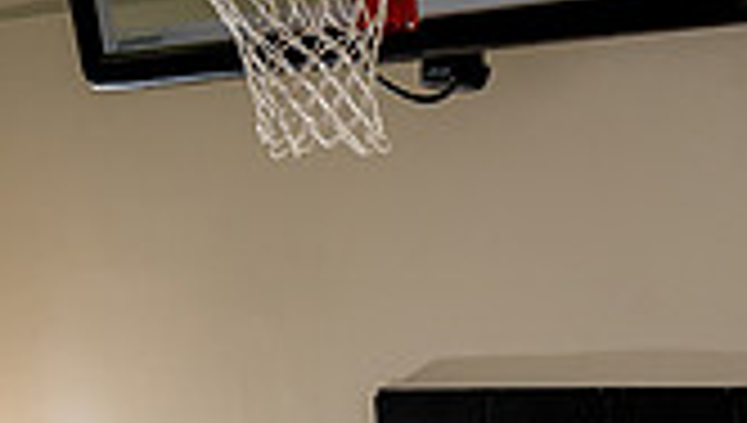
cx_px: 634
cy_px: 968
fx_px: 1349
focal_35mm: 68
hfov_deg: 30.0
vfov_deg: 13.7
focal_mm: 24
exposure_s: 1/200
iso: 640
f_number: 7.1
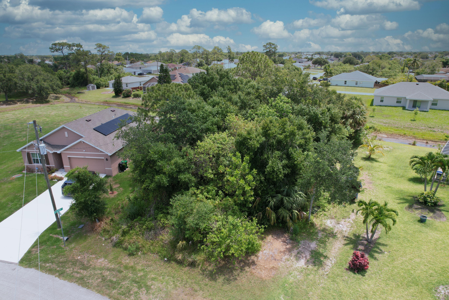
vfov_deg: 57.2
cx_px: 224
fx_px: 274
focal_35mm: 22
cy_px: 150
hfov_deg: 78.6
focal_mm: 8.4
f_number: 2.8
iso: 100
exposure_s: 1/40
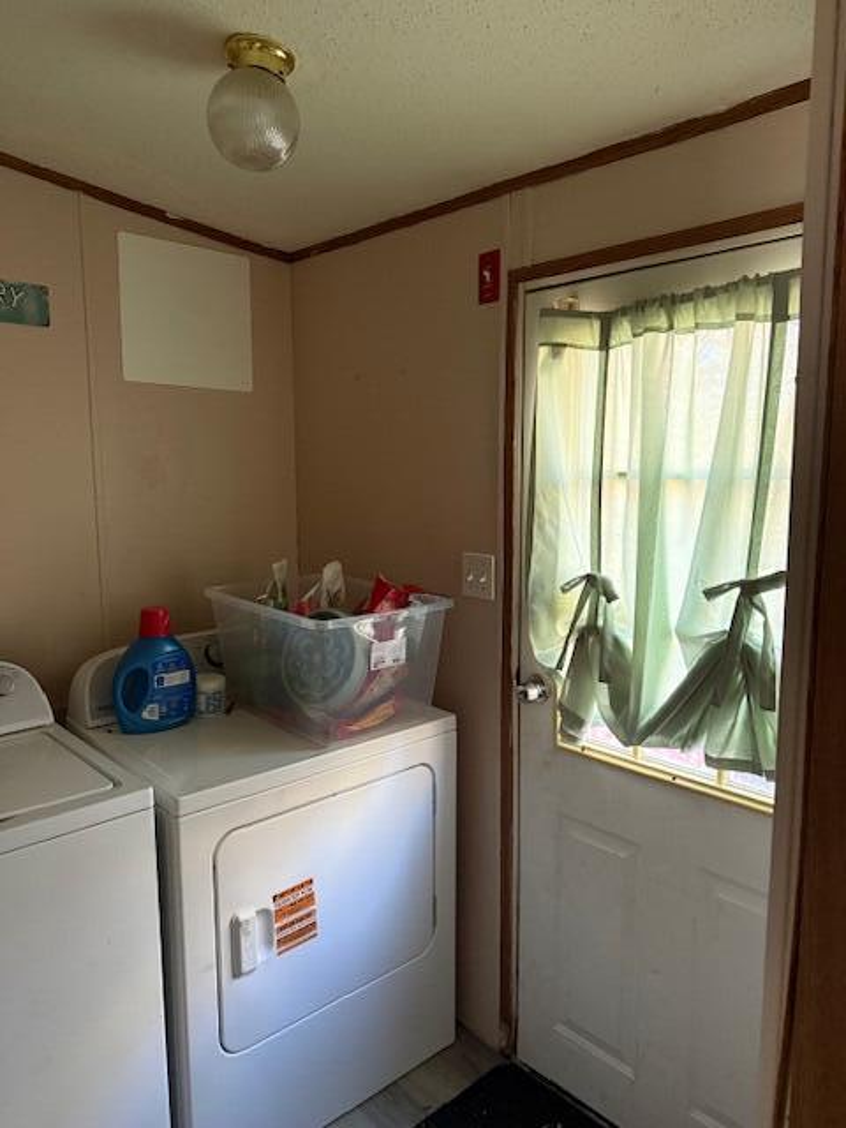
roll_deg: -0.7
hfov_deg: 56.8
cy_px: 564
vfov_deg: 71.6
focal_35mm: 24
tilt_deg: -7.9
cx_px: 423
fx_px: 782
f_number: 1.78
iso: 800
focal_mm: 6.76
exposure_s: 1/53
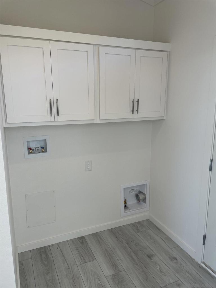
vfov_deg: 67.3
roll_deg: +0.2
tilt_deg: -11.7
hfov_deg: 53.1
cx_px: 108
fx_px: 216
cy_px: 144
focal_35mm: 26
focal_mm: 4.2
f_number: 1.6
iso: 40
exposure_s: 1/120
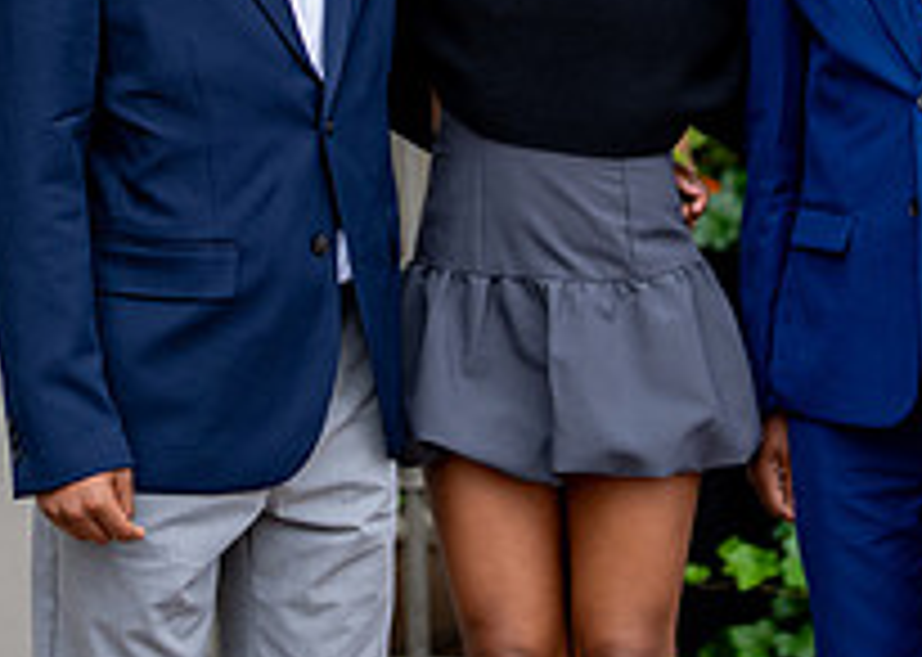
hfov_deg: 13.1
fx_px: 4002
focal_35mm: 153
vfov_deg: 9.3
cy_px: 56
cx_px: 509
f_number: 1.2
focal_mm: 50
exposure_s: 1/2000
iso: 100
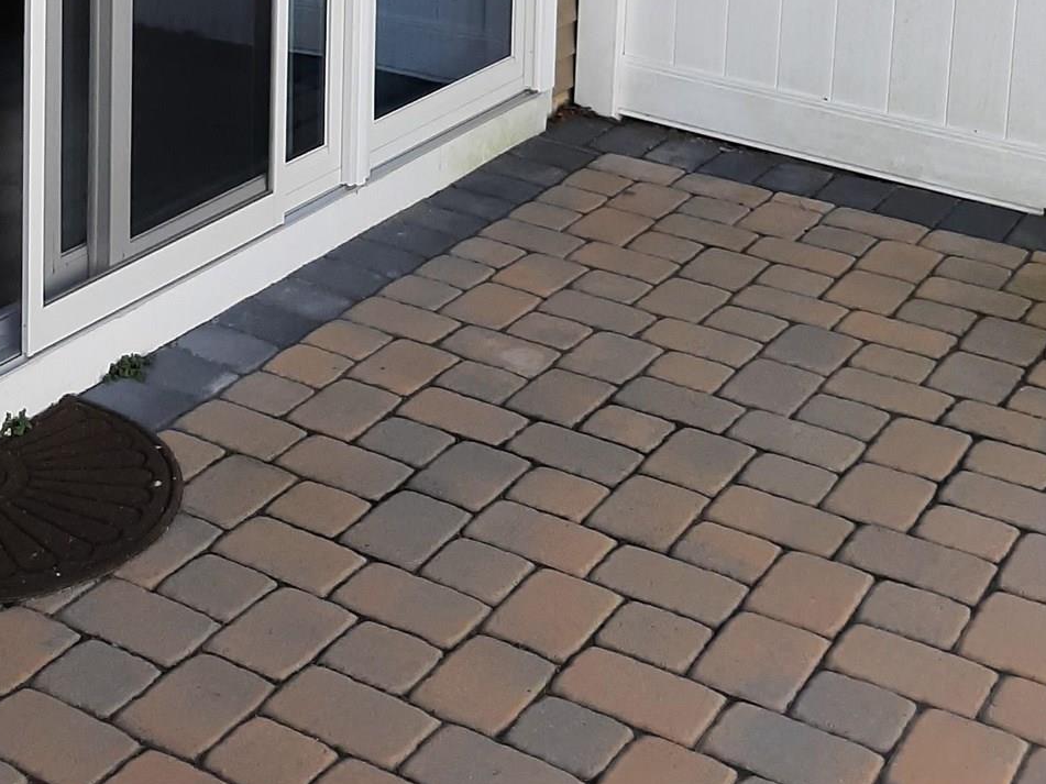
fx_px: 1903
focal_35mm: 63
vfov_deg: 21.0
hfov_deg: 29.8
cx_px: 176
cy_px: -258
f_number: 1.7
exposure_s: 1/1901
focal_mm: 3.93
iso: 40
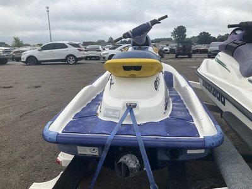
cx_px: 126
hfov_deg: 61.7
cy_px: 94
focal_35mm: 29
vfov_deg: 48.2
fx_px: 211
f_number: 1.8
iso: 25
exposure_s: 1/1144
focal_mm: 3
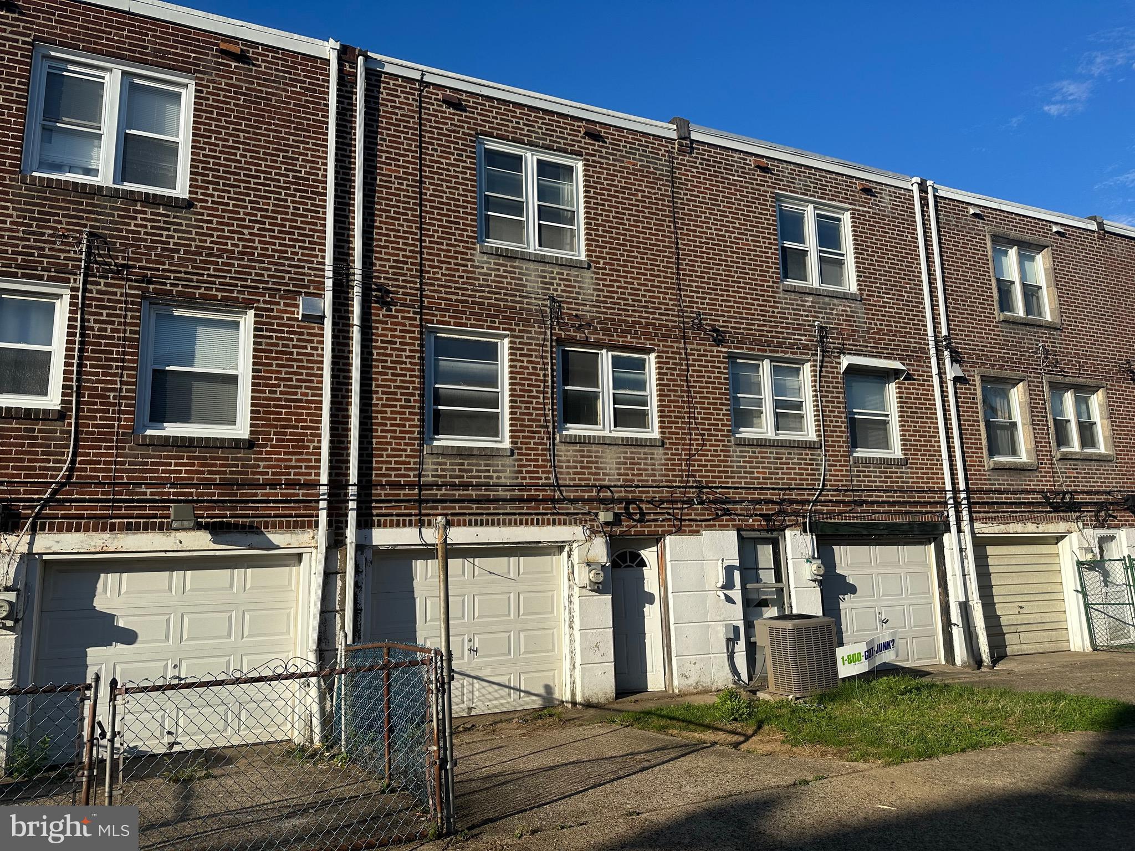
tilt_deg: +9.2
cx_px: 568
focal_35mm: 24
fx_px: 787
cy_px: 426
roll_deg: +2.4
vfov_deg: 56.8
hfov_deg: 71.6
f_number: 1.78
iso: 80
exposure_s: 1/4762
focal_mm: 6.86
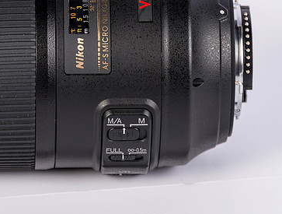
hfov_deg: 2.9
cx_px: 45
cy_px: 52
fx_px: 5527
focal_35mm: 676
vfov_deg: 2.2
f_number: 8
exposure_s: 1/200
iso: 100
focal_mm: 300
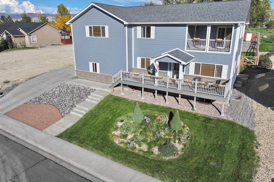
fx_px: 190
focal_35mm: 25
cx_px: 137
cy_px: 84
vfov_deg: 51.2
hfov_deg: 71.5
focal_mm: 12.29
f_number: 2.8
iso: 110
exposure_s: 1/2500
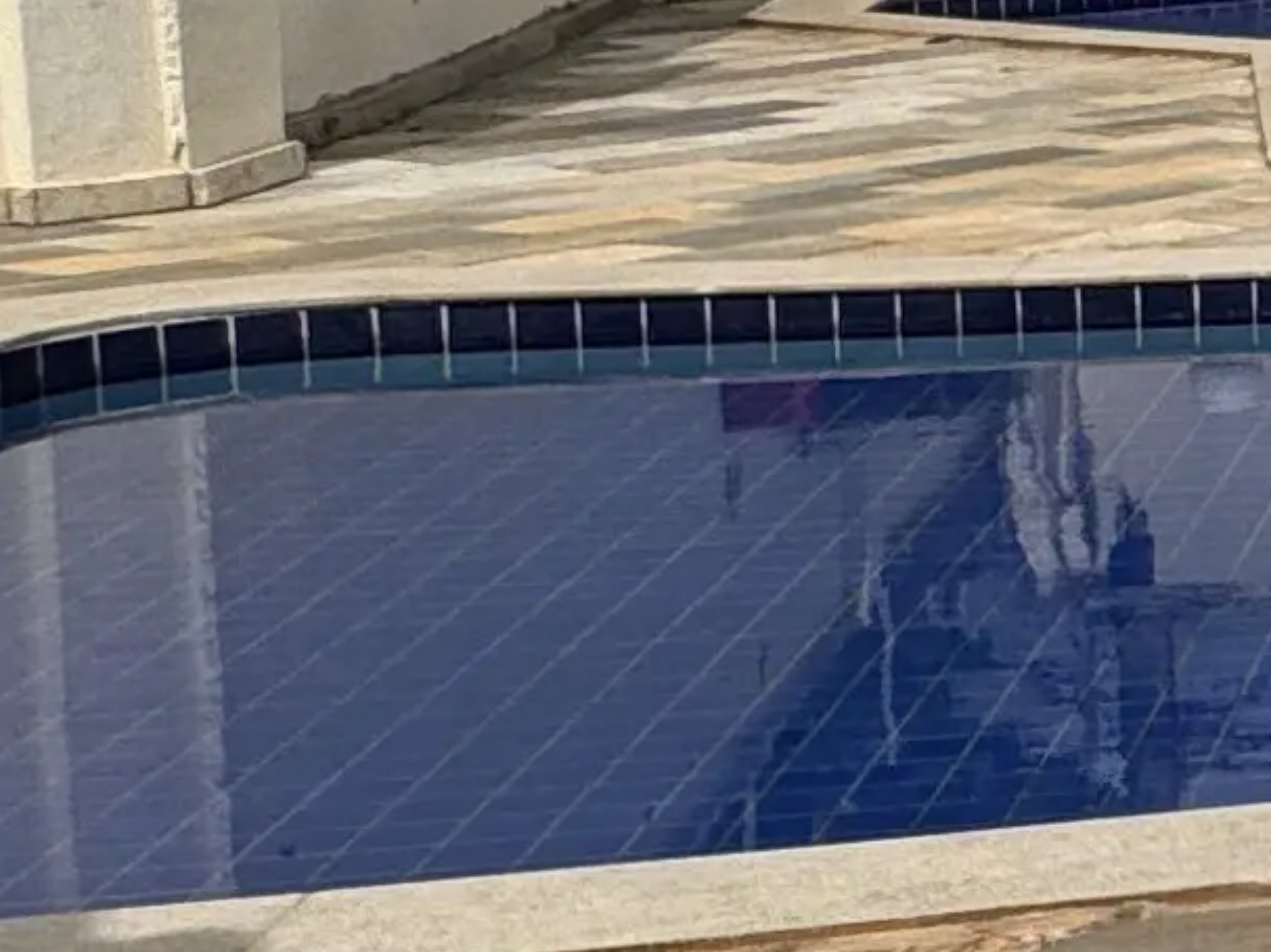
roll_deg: -3.5
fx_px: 3414
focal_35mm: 93
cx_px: 3509
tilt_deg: -6.4
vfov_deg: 15.7
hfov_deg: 12.5
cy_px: 63
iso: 40
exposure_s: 1/4630
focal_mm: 2.22
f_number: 2.2
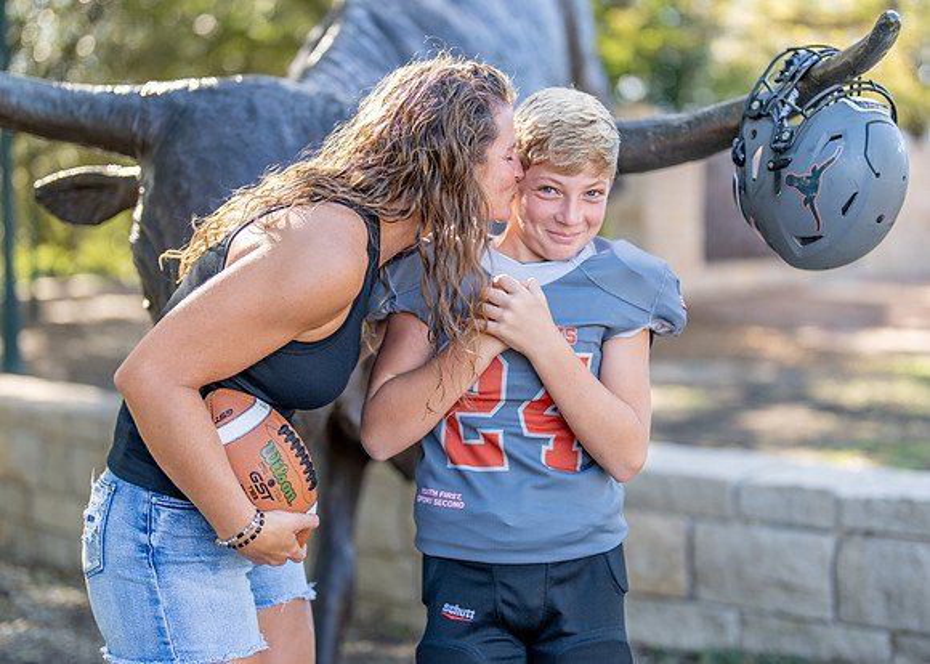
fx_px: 1524
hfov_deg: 33.9
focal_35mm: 58
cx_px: 470
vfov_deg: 24.6
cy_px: 307
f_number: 1.2
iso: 100
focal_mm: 50
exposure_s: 1/1000
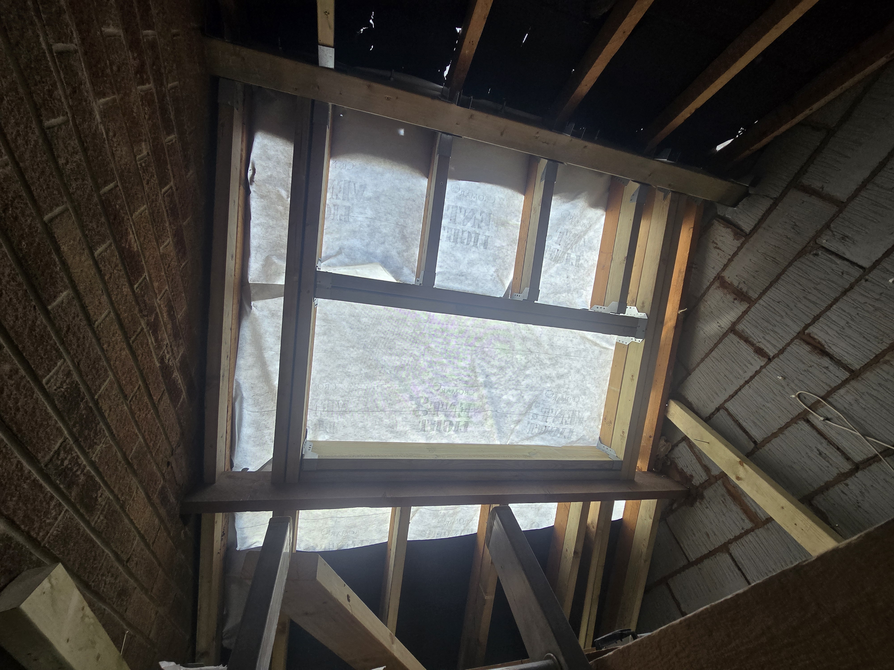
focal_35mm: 13
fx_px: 336
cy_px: 335
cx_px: 447
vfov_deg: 89.9
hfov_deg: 106.2
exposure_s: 1/50
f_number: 2.2
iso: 80
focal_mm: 2.2
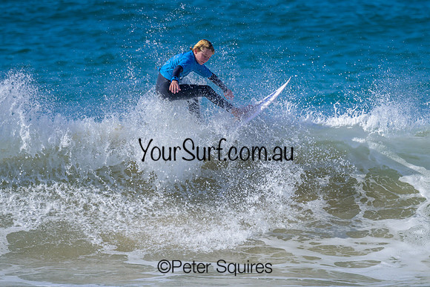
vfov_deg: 1.3
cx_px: 257
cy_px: 167
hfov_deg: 1.9
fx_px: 13122
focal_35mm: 1098
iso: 280
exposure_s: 1/2000
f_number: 6.3
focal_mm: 800
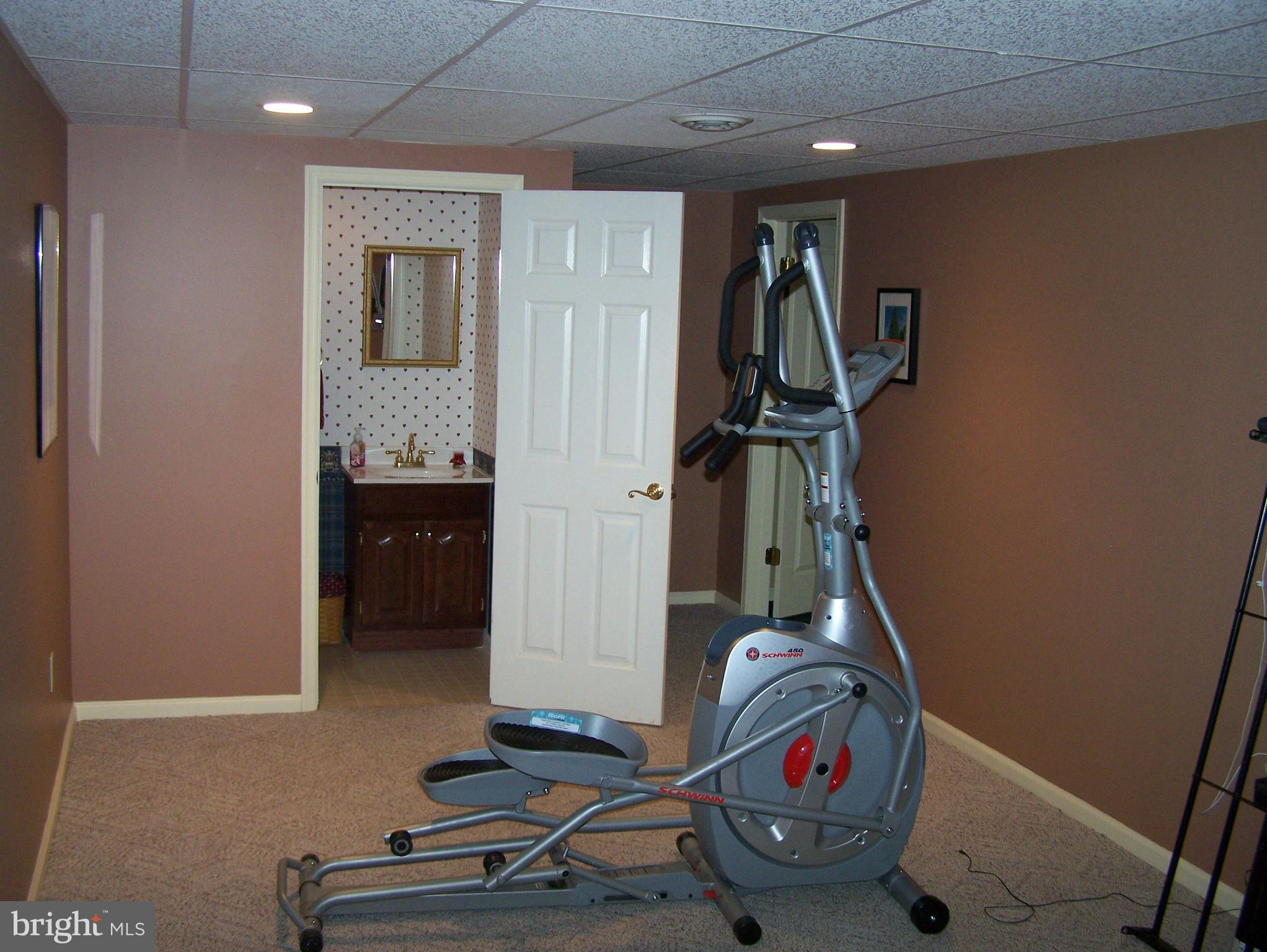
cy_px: 476
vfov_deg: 37.8
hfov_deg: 48.9
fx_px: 1392
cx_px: 634
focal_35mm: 38
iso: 160
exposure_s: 1/60
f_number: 2.8
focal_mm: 6.3
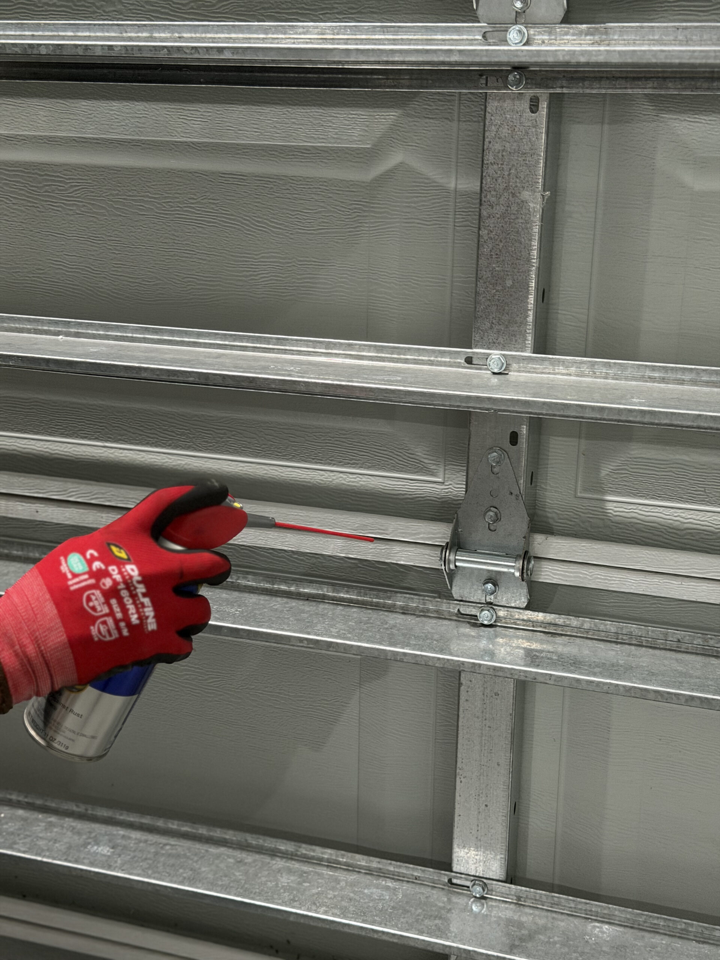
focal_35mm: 48
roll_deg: -0.6
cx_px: 360
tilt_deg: -16.6
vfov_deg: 39.7
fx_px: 1331
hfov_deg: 30.3
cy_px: 480
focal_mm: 6.76
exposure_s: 1/30
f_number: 1.78
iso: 400
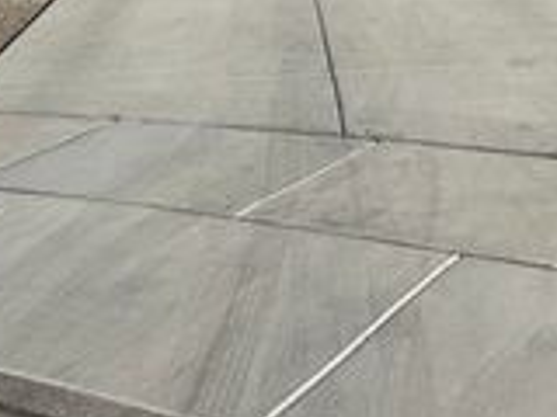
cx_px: 428
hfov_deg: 25.6
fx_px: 1207
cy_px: -193
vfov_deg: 17.8
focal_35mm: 75
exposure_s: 1/9091
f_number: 1.78
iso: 80
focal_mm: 6.76
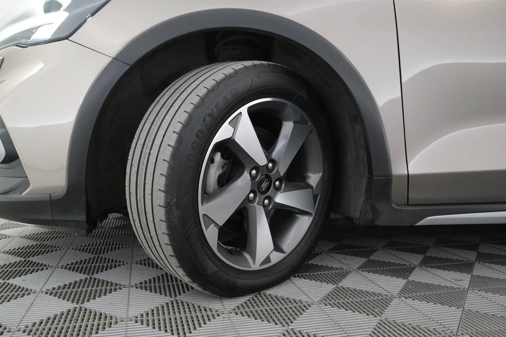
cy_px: 168
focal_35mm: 31
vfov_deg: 42.6
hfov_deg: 60.7
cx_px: 253
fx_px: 432
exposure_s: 1/80
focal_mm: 20.5
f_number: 4.5
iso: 2500
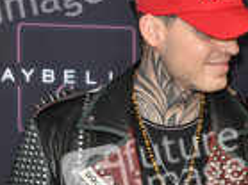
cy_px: 260
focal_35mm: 199
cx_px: 205
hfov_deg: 9.9
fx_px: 1424
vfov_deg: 7.4
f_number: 5.6
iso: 640
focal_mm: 72
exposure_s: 1/160
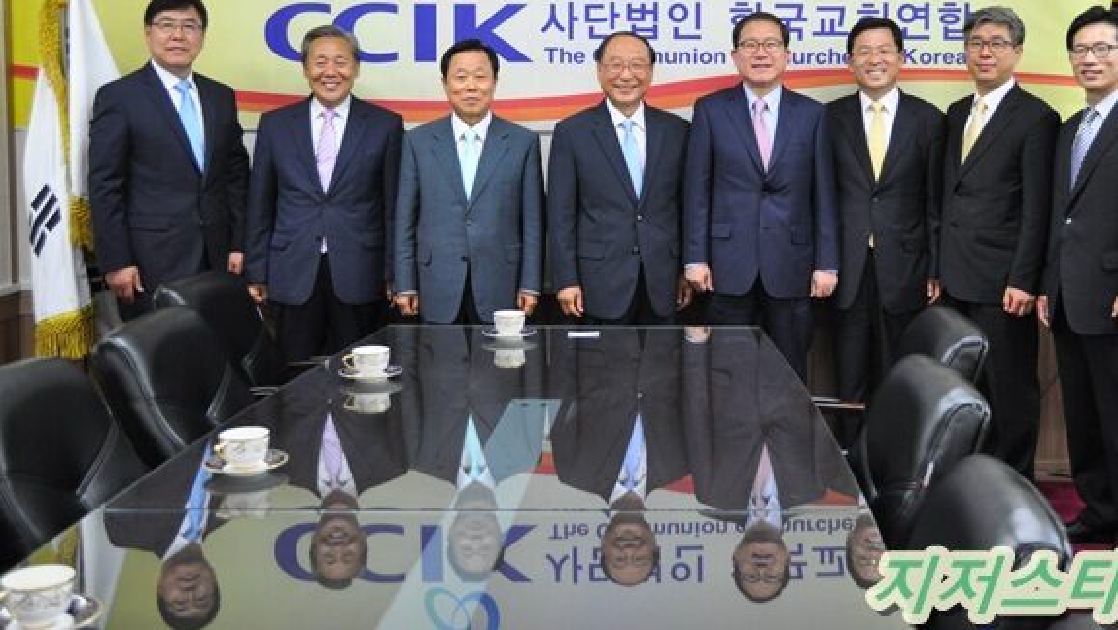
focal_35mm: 42
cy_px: 182
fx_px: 1246
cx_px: 679
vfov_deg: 28.1
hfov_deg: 48.0
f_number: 4
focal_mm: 22
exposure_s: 1/50
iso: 800
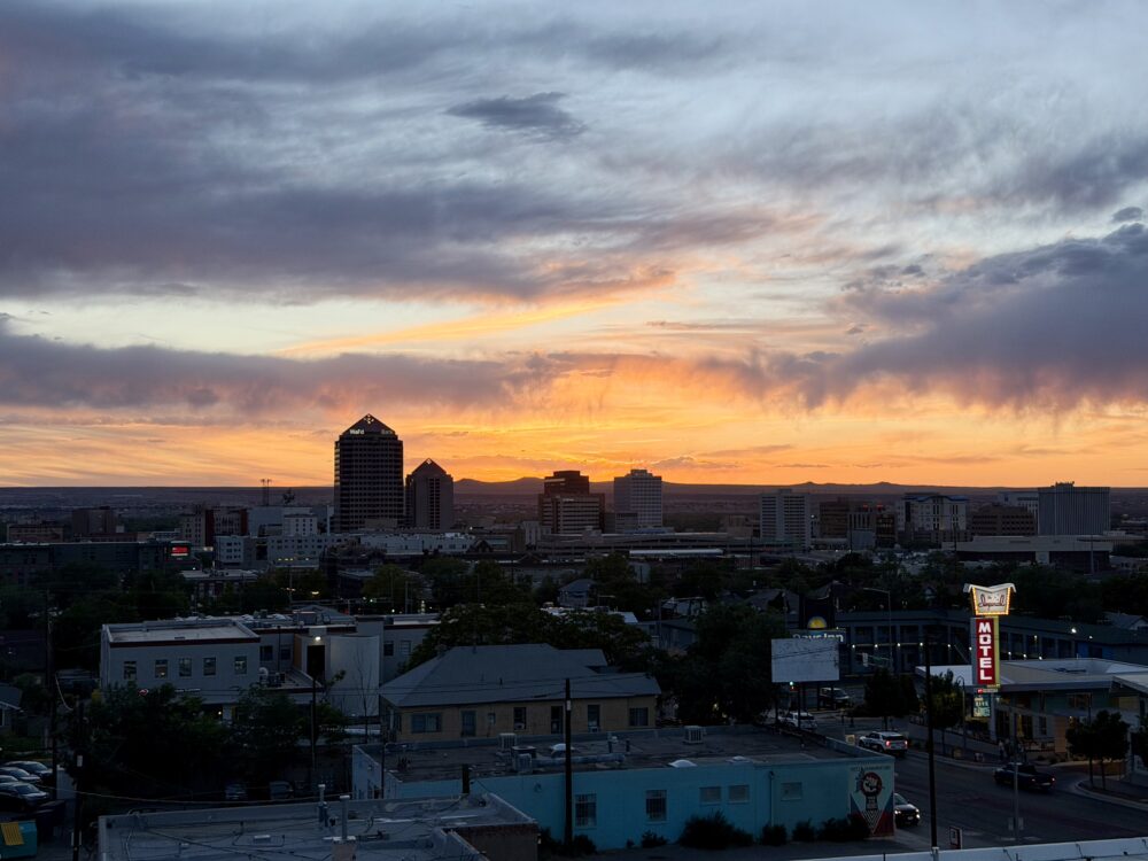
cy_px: 430
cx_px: 574
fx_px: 1592
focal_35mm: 48
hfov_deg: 39.7
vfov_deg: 30.3
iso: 80
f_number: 1.78
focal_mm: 6.76
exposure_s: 1/794
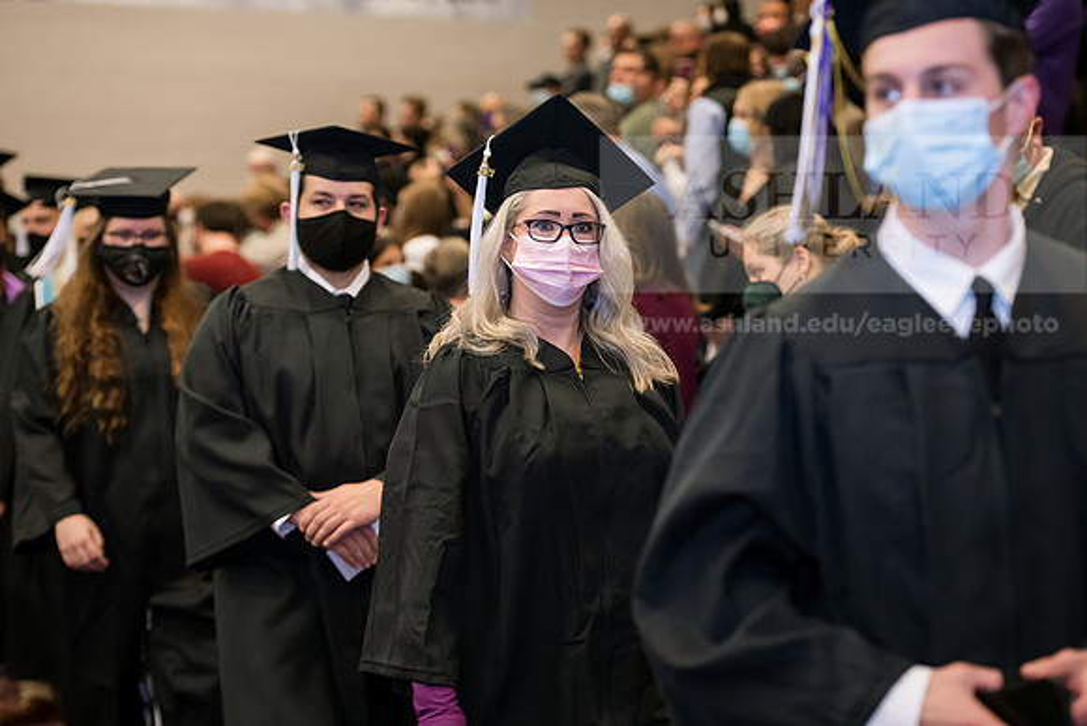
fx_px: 2778
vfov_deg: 14.9
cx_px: 544
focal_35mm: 92
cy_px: 363
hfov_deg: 22.1
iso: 1600
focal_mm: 92
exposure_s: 1/200
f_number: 3.5
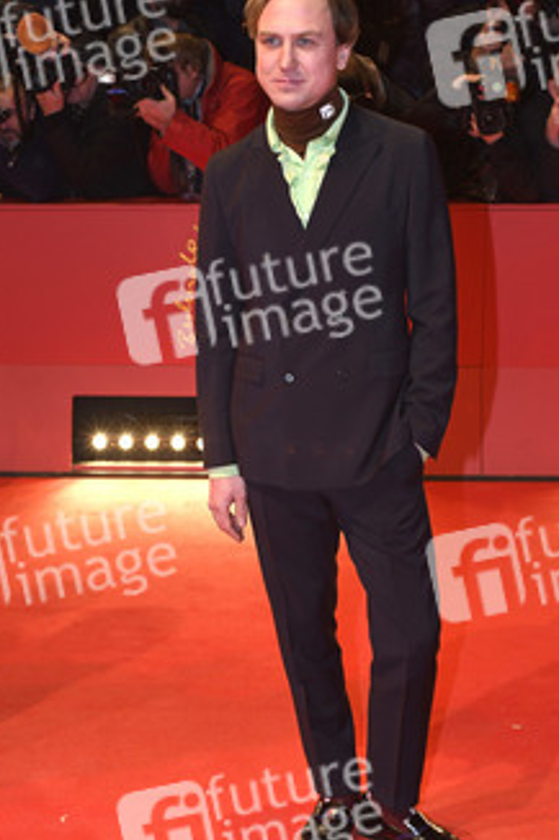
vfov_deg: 36.9
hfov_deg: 25.0
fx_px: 1259
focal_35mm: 54
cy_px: 433
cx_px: 325
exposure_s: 1/320
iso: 1250
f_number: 5
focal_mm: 44
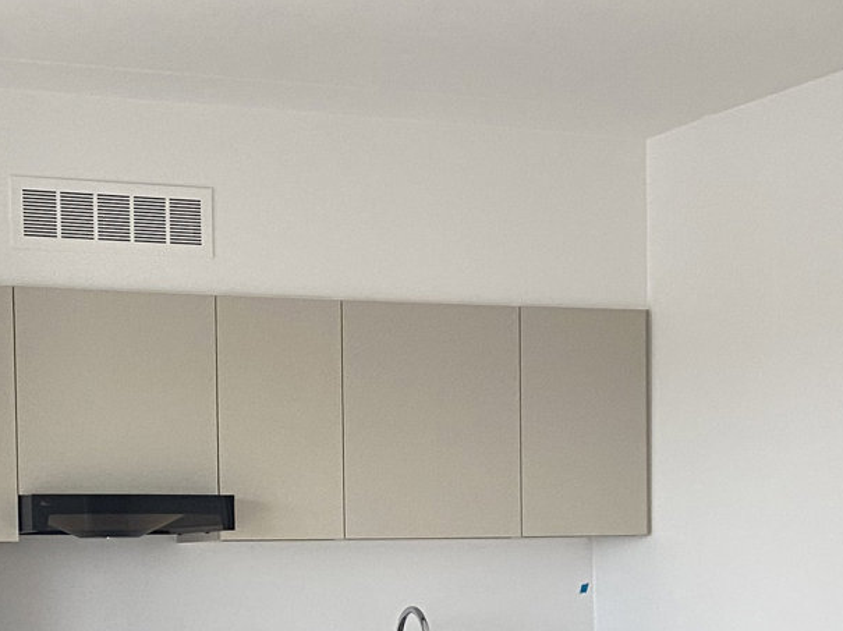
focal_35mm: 86
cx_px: 262
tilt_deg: -2.7
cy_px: 652
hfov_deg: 22.6
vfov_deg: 16.7
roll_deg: +1.2
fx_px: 2093
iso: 125
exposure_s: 1/50
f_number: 1.8
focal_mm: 4.25
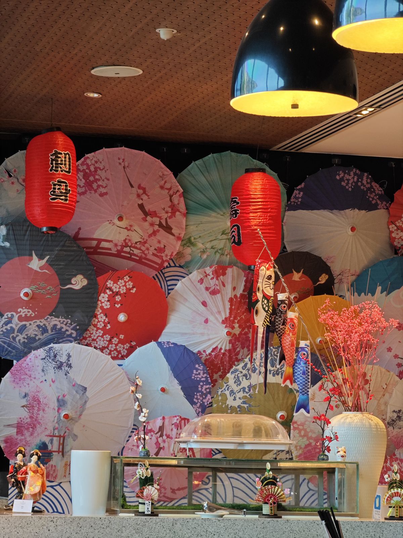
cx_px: 202
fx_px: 1863
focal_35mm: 120
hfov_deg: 12.3
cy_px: 269
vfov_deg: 16.4
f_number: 3
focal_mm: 19.4
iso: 320
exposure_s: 1/59.9
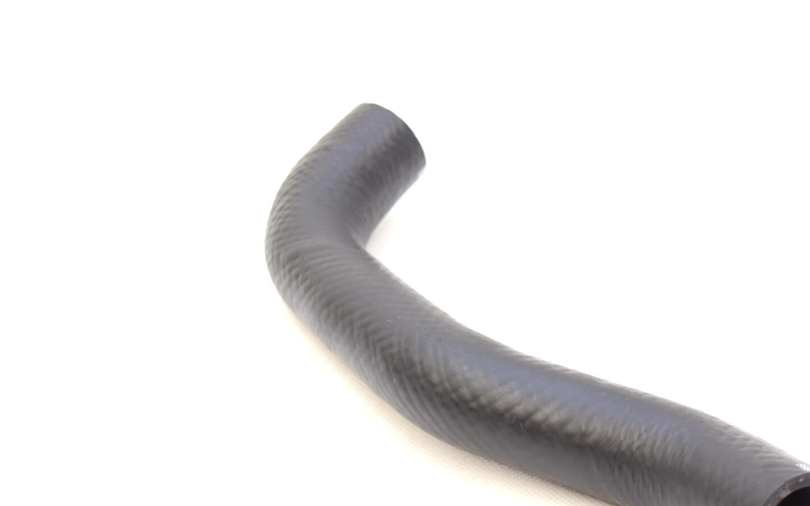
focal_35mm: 61
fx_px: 1347
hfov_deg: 33.3
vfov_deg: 21.1
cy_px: 381
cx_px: 500
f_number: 5.6
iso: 400
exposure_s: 1/125
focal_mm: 28
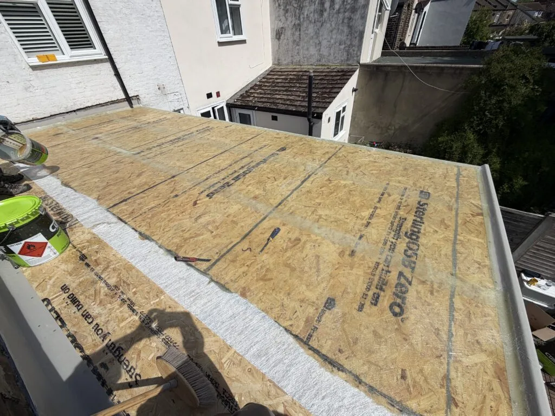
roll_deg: +3.9
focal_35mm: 14
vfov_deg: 85.7
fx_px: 224
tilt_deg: -39.5
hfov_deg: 102.1
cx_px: 278
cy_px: 208
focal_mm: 2.22
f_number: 2.2
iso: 20
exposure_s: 1/1848
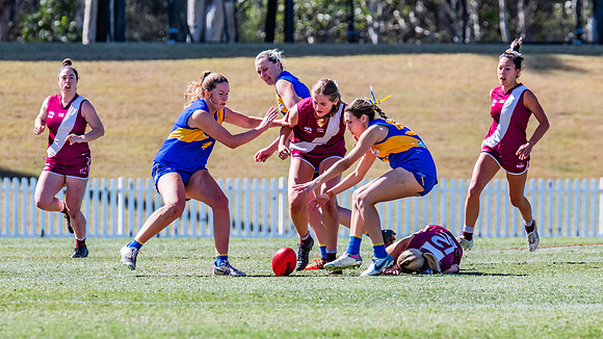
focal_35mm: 623
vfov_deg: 1.9
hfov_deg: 3.5
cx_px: 301
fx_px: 9965
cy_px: 160
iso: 800
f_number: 8
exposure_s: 1/1600
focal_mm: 420
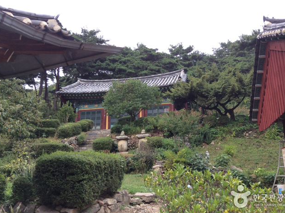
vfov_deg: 38.6
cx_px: 146
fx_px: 304
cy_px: 95
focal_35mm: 37
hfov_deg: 50.2
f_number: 2.4
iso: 32
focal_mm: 3.3
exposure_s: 1/167
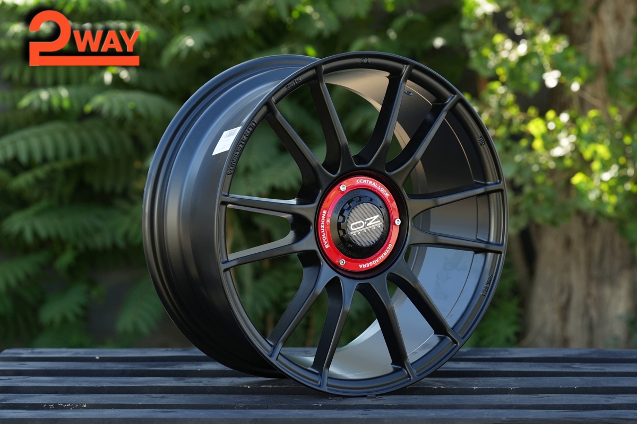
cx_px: 318
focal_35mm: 85
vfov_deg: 16.1
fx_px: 1504
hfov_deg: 23.9
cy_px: 212
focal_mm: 85
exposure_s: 1/500
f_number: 5
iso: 640
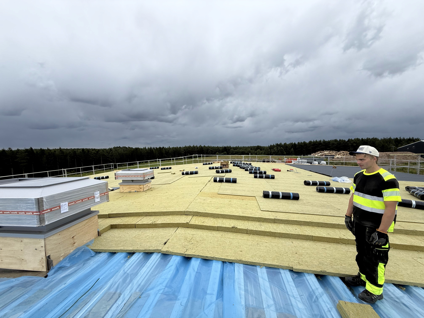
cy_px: 159
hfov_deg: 102.1
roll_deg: +1.5
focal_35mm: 14
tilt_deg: -2.2
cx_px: 212
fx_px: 171
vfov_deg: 85.7
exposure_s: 1/1698
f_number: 2.2
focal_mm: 2.22
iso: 50
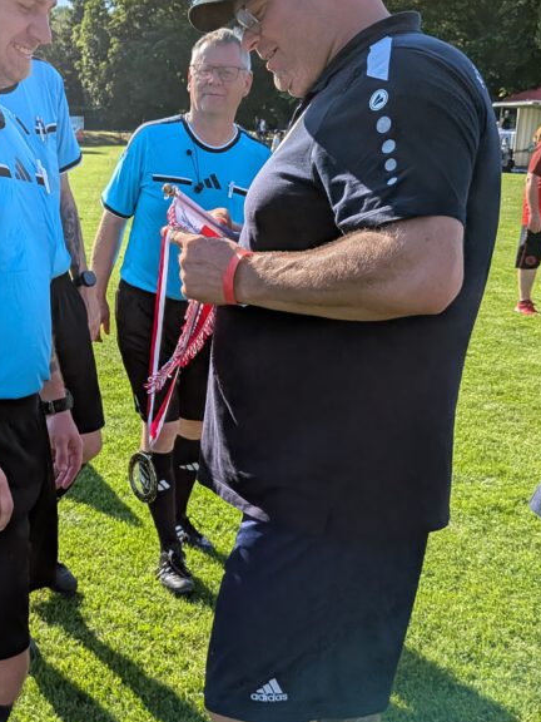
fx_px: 938
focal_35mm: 45
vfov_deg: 41.9
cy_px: 435
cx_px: 113
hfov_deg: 31.4
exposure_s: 1/2227
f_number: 1.7
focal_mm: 4.53
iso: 25
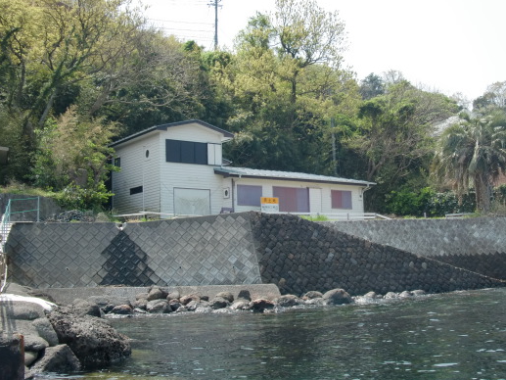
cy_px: 174
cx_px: 292
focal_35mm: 47
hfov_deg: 40.3
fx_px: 687
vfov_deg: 30.9
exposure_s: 1/320
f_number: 3.9
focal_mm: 6.66
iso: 64
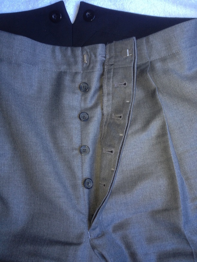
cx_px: 98
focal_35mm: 35
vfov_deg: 52.6
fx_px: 266
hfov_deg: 40.7
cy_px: 131
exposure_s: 1/20
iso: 64
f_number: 2.4
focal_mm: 4.28
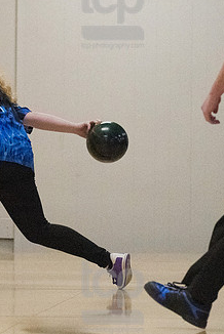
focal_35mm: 325
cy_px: 154
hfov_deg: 4.2
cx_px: -33
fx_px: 3027
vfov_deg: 6.3
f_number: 4
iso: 10000
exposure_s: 1/1250
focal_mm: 122
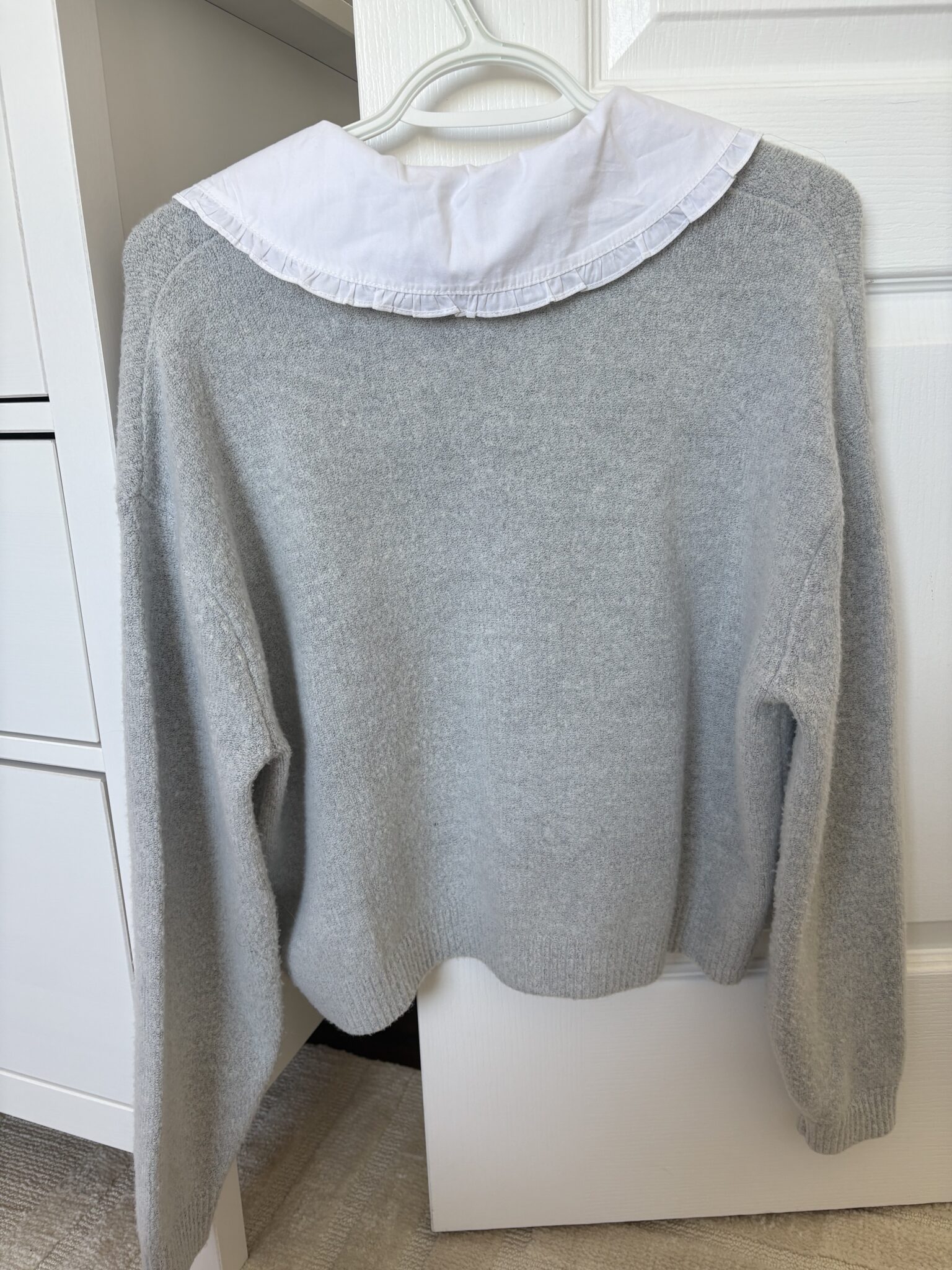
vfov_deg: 67.3
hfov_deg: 53.1
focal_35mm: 26
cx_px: 476
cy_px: 635
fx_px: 953
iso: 50
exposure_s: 1/121
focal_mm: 5.96
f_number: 1.6
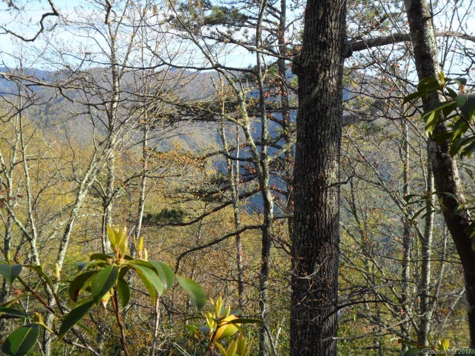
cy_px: 178
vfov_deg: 23.3
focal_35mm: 63
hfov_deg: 30.7
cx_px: 238
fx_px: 864
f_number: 5.6
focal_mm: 11.2
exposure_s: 1/125
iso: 80
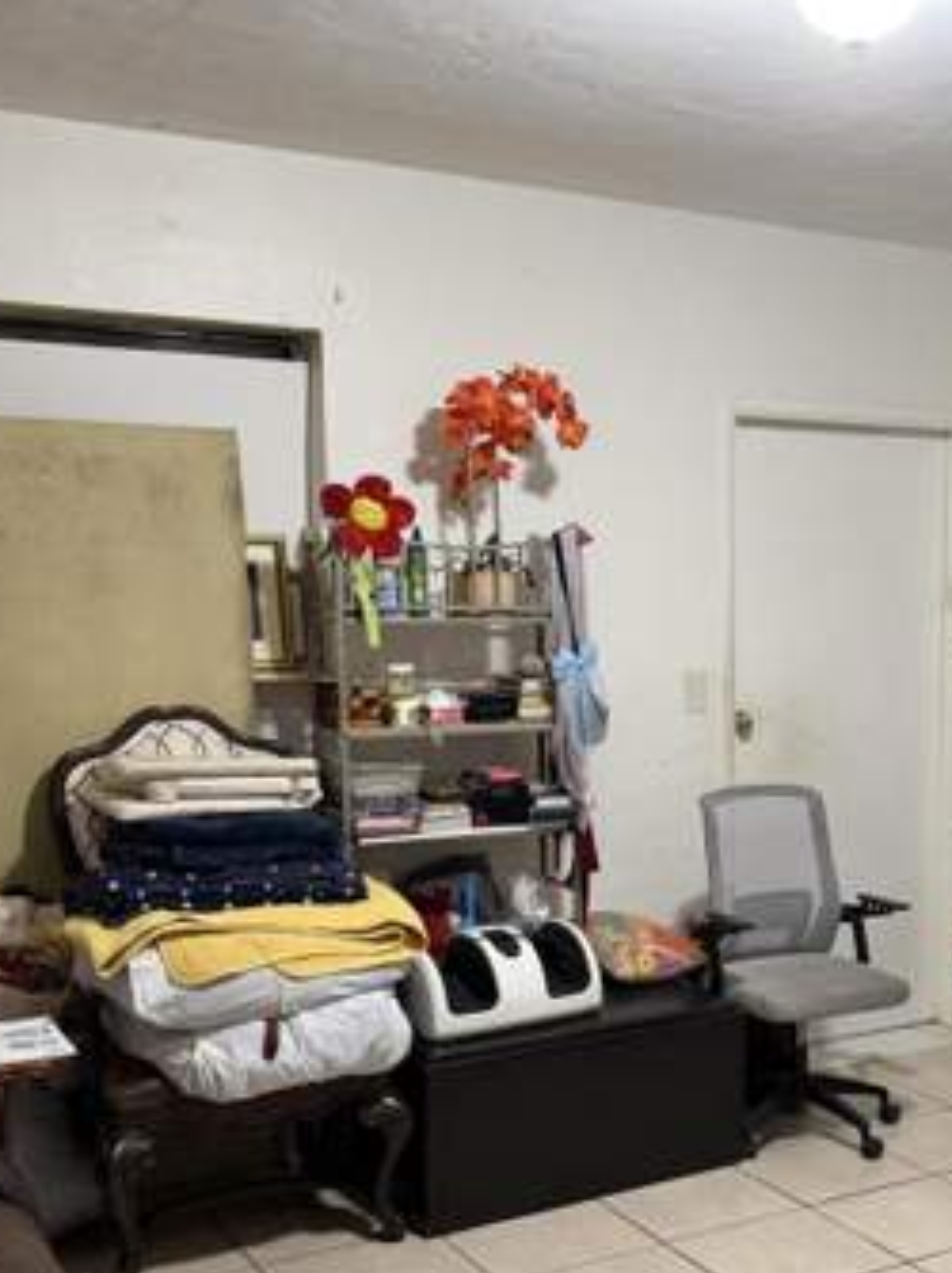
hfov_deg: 30.5
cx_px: 796
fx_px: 1689
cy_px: 816
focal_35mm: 46
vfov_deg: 40.9
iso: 500
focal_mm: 6.76
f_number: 1.78
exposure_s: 1/60
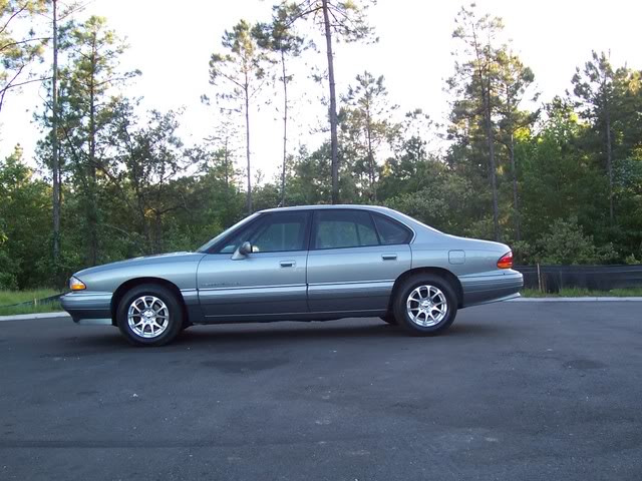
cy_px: 240
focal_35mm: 37
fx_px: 686
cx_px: 321
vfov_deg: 38.7
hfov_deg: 50.1
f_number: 2.8
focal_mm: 5.6
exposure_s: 1/125
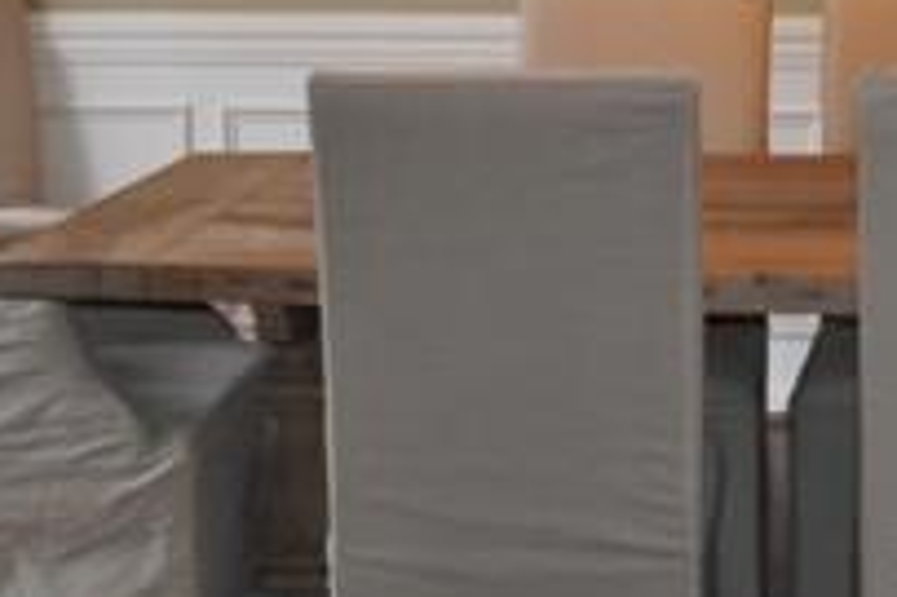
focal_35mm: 85
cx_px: 667
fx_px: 2116
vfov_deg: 15.3
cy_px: -170
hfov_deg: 23.7
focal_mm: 18
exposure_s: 1/60
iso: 500
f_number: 3.5
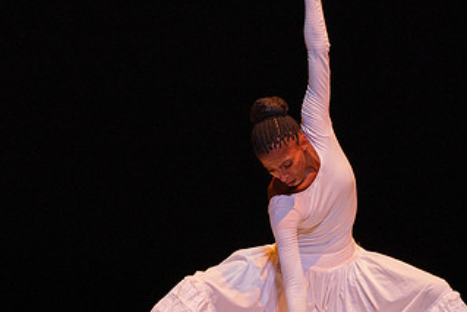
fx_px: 11109
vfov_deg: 1.6
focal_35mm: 856
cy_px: 137
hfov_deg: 2.4
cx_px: 280
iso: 5000
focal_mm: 400
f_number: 6.3
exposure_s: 1/400
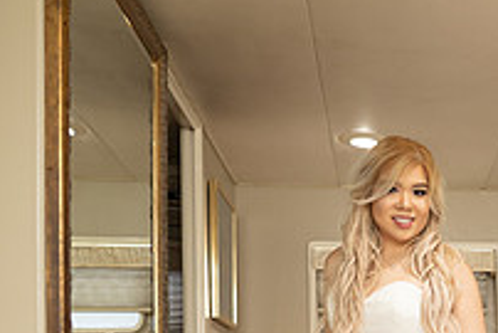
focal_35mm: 69
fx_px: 955
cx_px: 594
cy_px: 426
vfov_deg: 18.5
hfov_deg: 26.1
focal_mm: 24
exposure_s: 1/250
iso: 500
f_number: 2.2
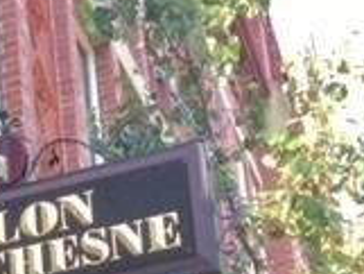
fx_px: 1379
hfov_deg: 14.9
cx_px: 38
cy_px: 453
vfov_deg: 10.8
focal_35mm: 131
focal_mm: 4.13
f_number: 2.4
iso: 50
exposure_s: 1/196
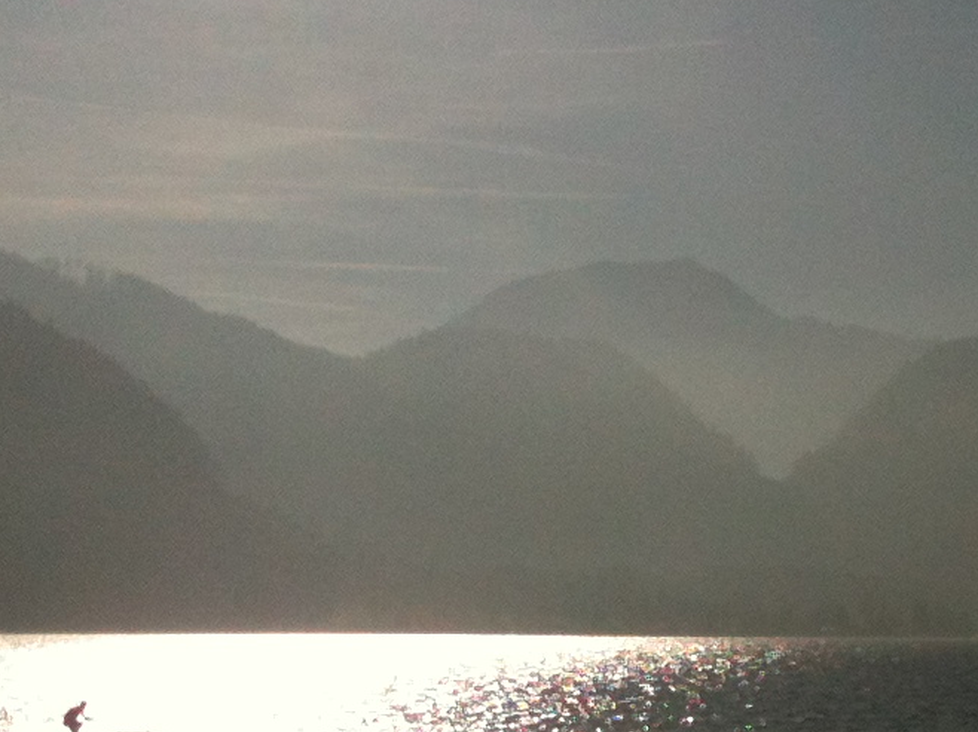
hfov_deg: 17.6
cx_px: 1018
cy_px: 676
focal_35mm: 109
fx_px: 3078
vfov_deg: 13.4
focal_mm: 3.85
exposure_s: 1/13071
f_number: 2.8
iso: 80
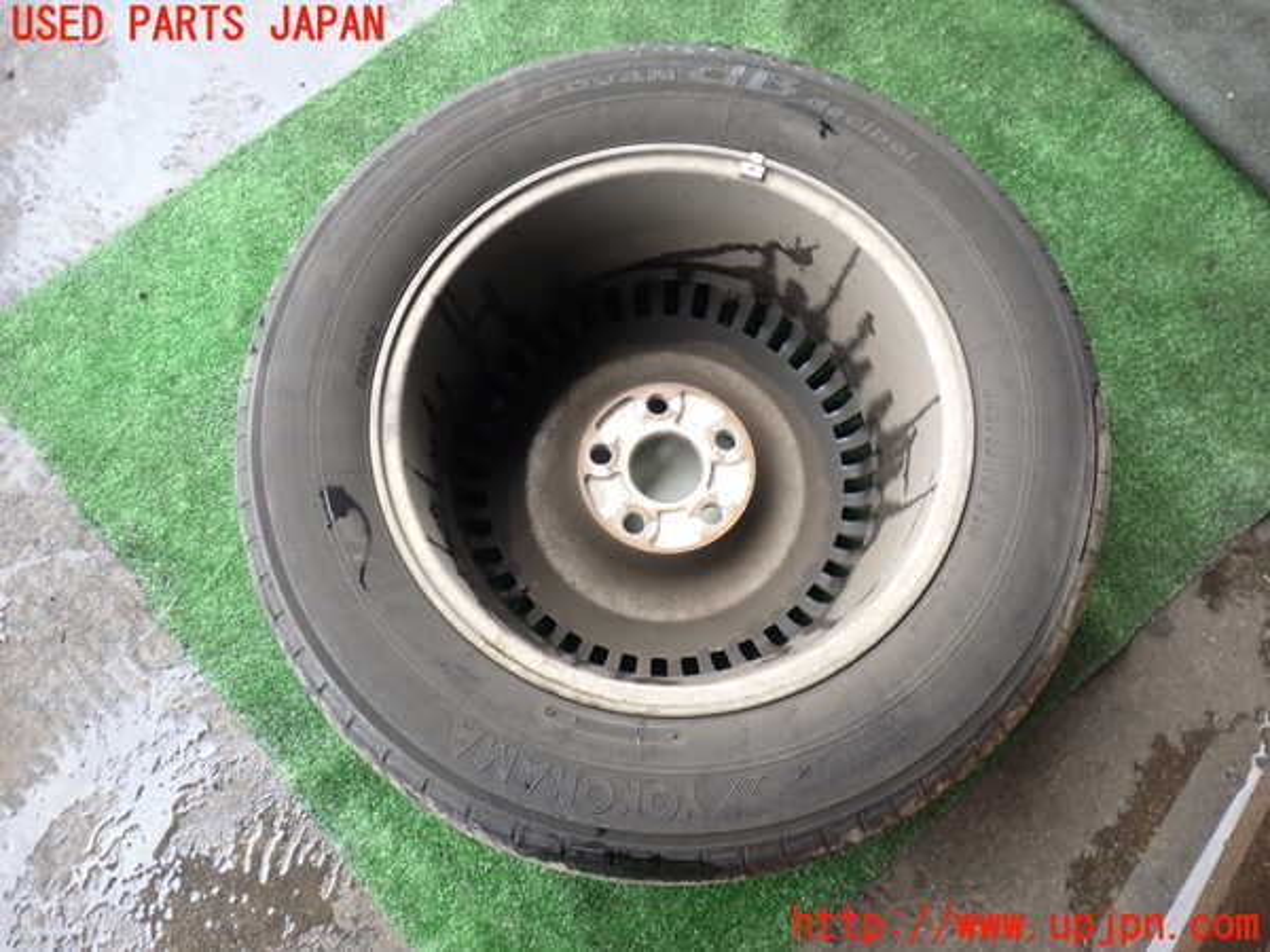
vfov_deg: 46.8
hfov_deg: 60.0
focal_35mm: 30
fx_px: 1101
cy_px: 476
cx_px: 635
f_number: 2.3
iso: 200
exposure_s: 1/100
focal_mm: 5.4
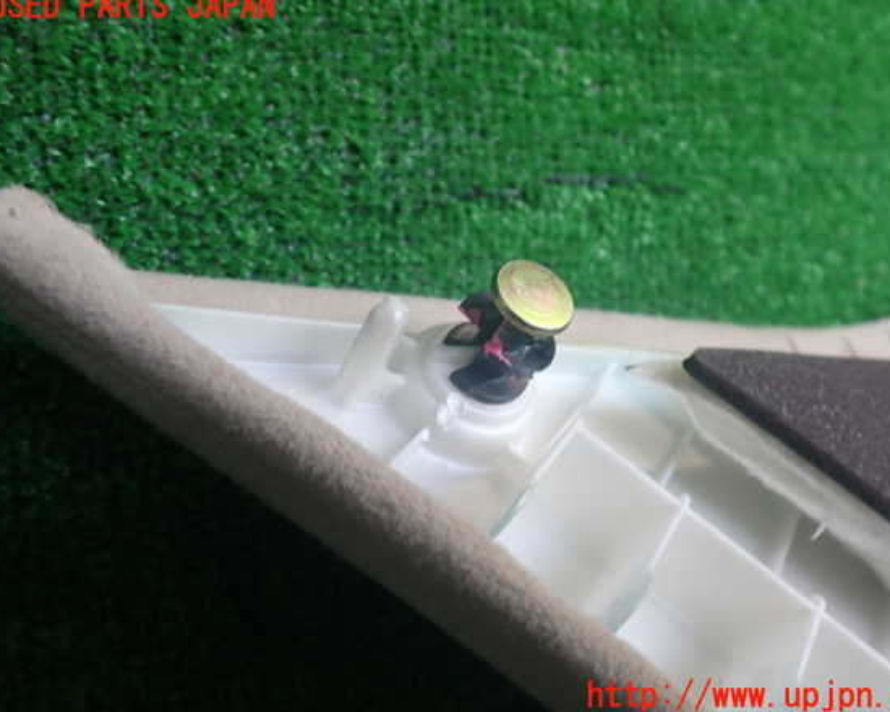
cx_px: 467
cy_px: 352
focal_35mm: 32
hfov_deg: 55.6
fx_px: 843
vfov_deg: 45.8
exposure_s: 1/125
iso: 200
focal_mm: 5.4
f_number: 2.3
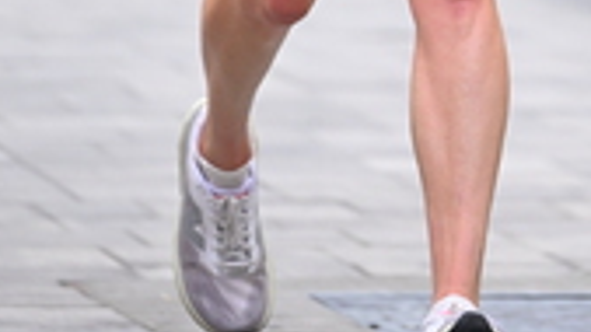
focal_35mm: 682
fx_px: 10686
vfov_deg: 1.8
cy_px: -570
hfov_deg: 3.2
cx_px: 505
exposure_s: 1/1600
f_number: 2.8
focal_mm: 200
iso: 1250
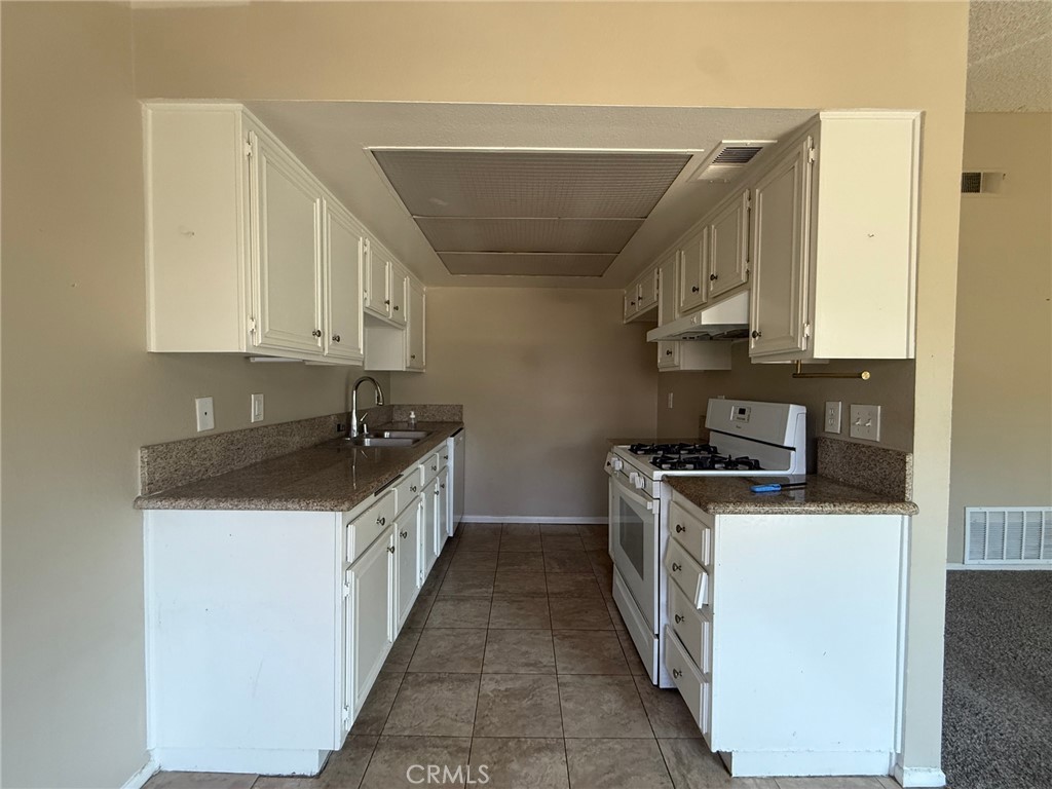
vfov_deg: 85.7
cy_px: 394
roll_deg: -0.6
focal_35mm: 14
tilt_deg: -0.7
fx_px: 425
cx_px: 526
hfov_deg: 102.1
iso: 320
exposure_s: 1/94
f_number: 2.2
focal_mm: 2.22
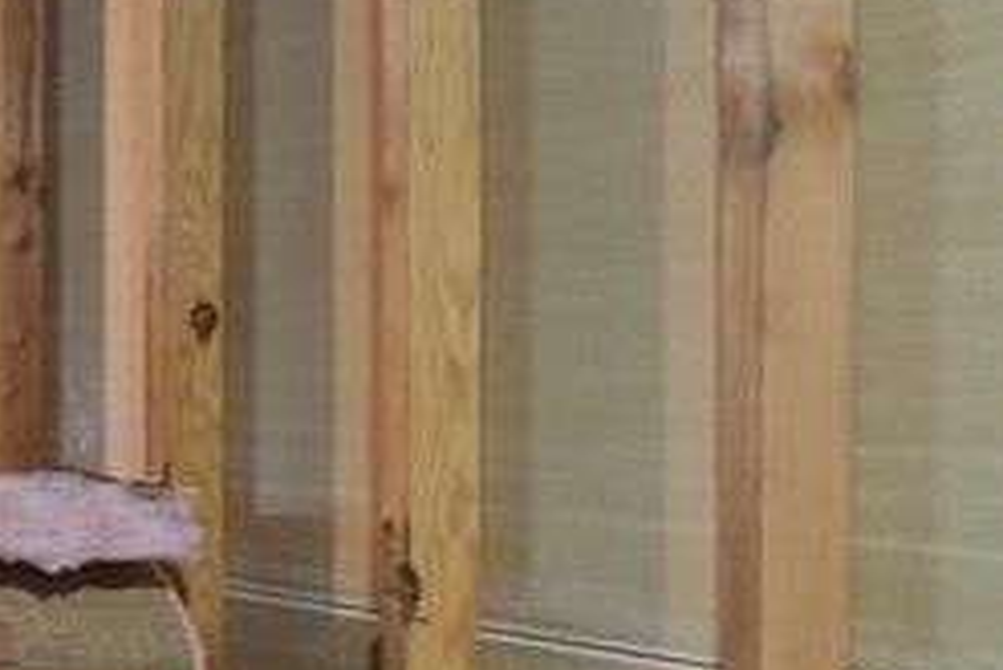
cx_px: -1153
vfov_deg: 20.6
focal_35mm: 66
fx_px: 1840
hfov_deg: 17.4
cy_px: 439
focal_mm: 10
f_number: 4
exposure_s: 5
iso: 125
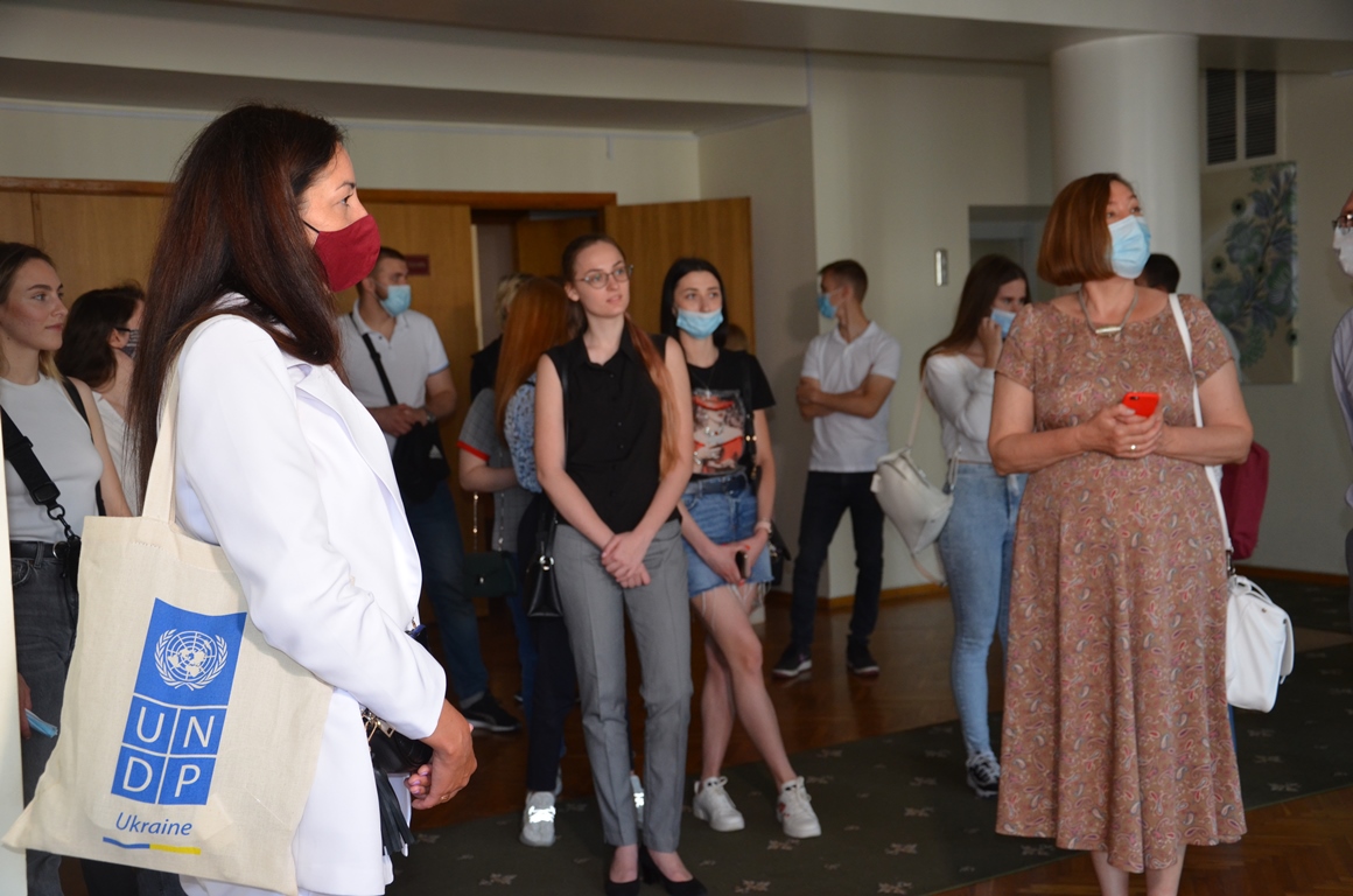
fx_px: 1800
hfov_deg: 41.2
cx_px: 676
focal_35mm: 48
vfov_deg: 27.9
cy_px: 448
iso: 640
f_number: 4.2
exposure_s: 1/60
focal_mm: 32
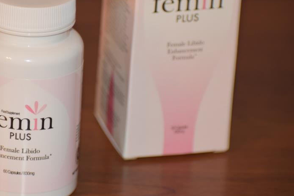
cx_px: 78
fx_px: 2344
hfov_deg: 7.2
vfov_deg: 4.8
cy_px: 66
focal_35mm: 287
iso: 800
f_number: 4.8
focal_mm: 130
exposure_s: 1/30
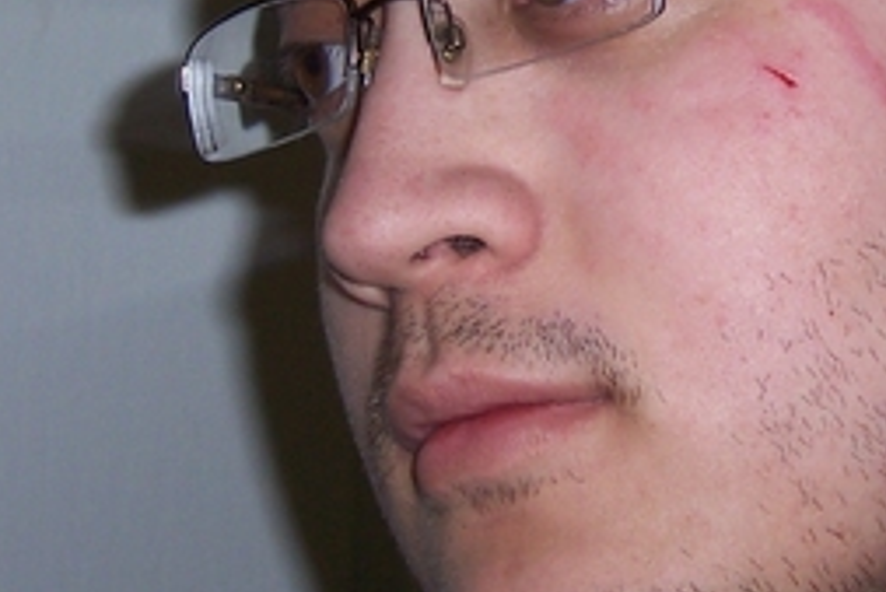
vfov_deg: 9.2
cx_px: 753
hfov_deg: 13.8
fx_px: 3644
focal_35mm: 148
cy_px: -18
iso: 80
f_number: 3.2
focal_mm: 7.7
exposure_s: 1/60
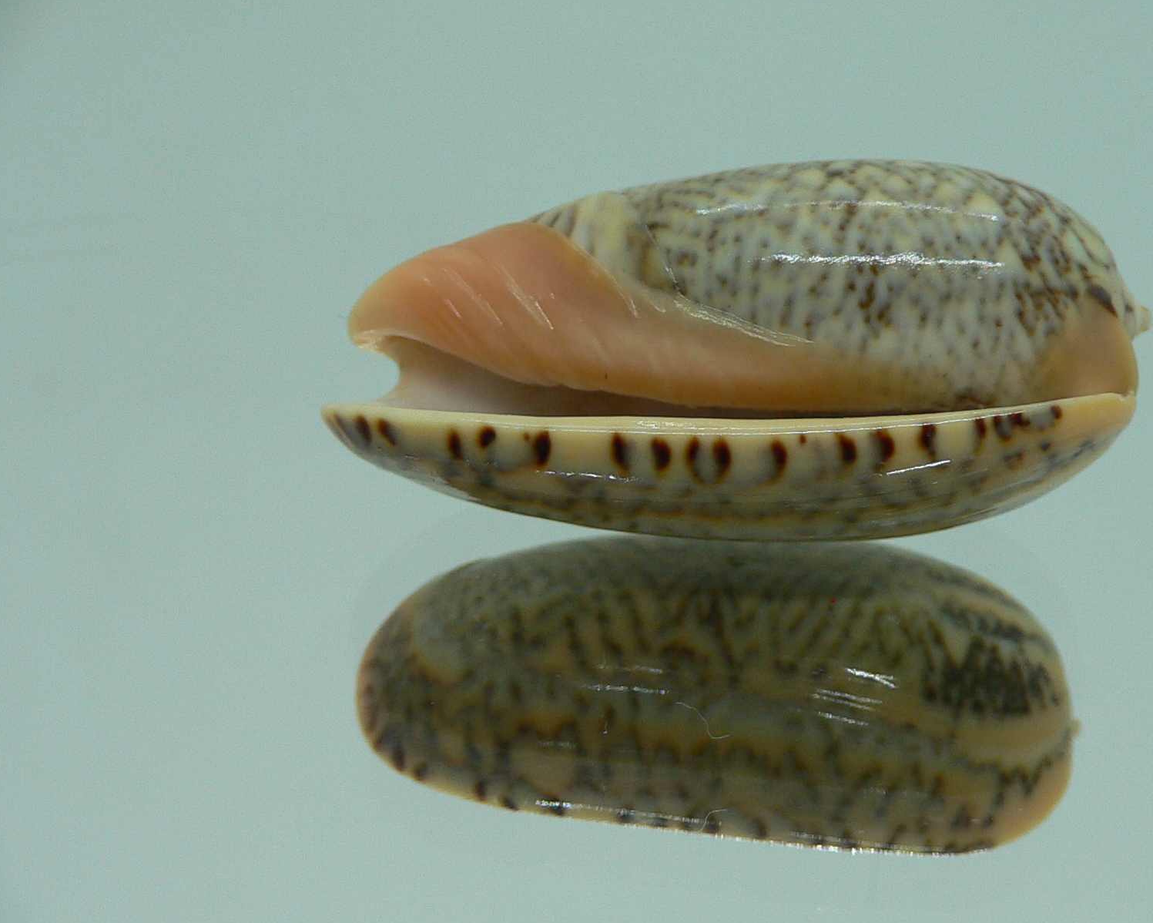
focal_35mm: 46
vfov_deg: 32.7
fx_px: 1570
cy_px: 487
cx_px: 746
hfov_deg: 39.9
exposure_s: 1/60
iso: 80
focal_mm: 4.6
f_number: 2.8
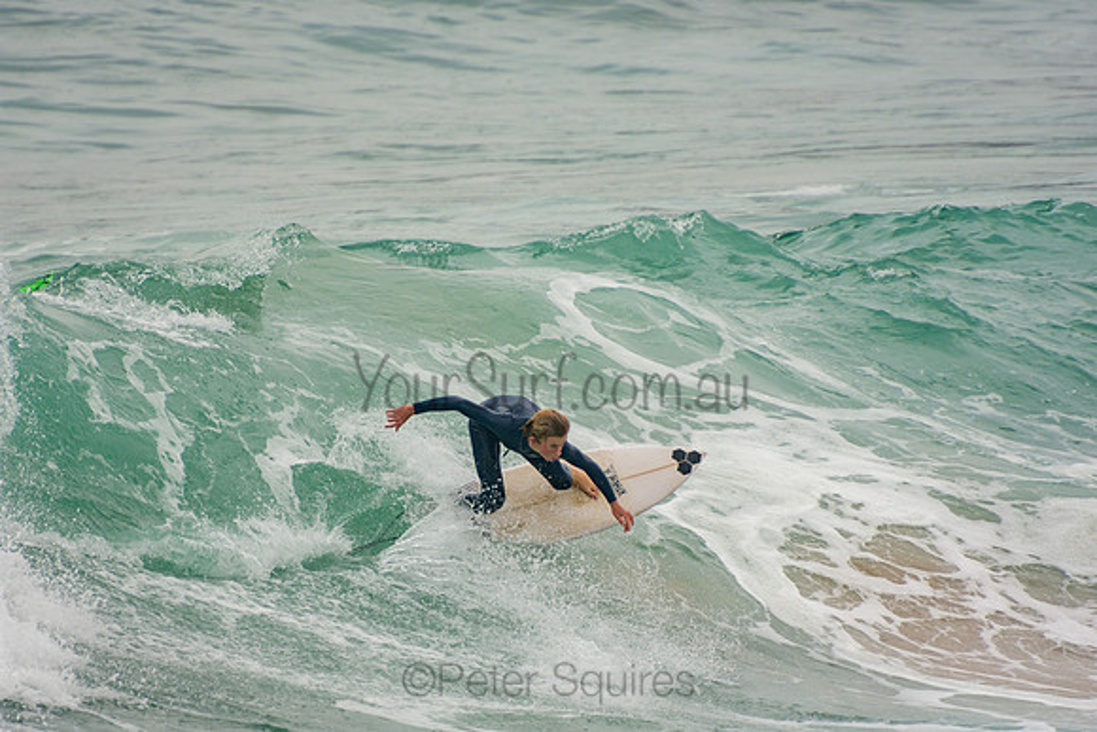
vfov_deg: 2.3
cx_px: 548
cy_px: 366
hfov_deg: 3.4
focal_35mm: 600
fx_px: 18287
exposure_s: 1/1250
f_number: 5.6
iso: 220
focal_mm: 400
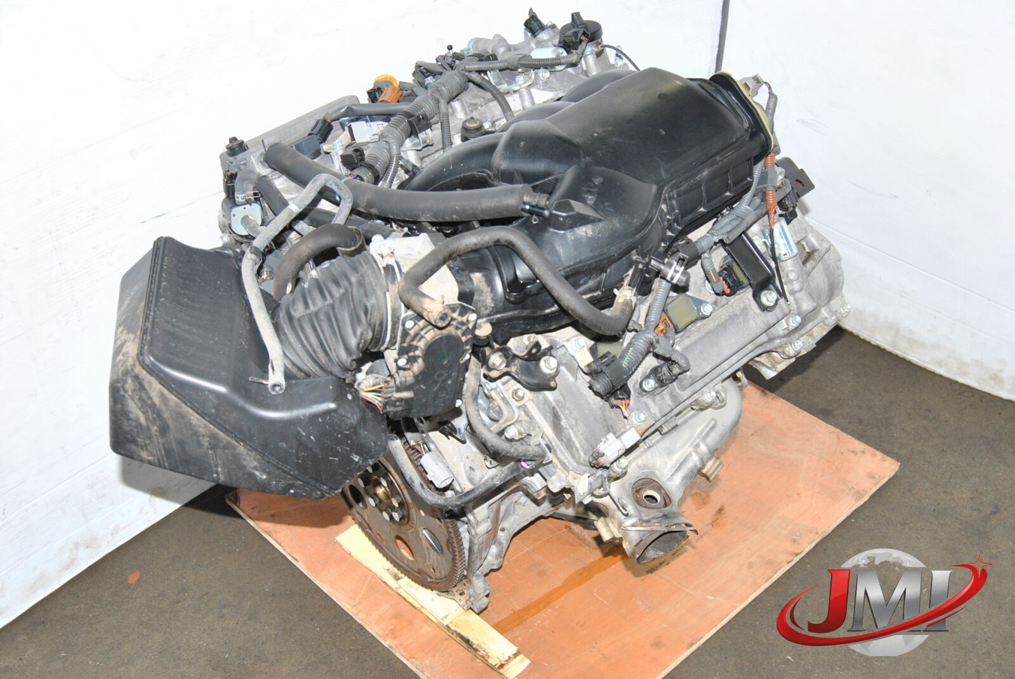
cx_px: 508
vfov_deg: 32.0
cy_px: 340
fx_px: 1186
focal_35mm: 42
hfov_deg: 46.3
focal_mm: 28
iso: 400
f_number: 7.1
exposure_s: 1/200
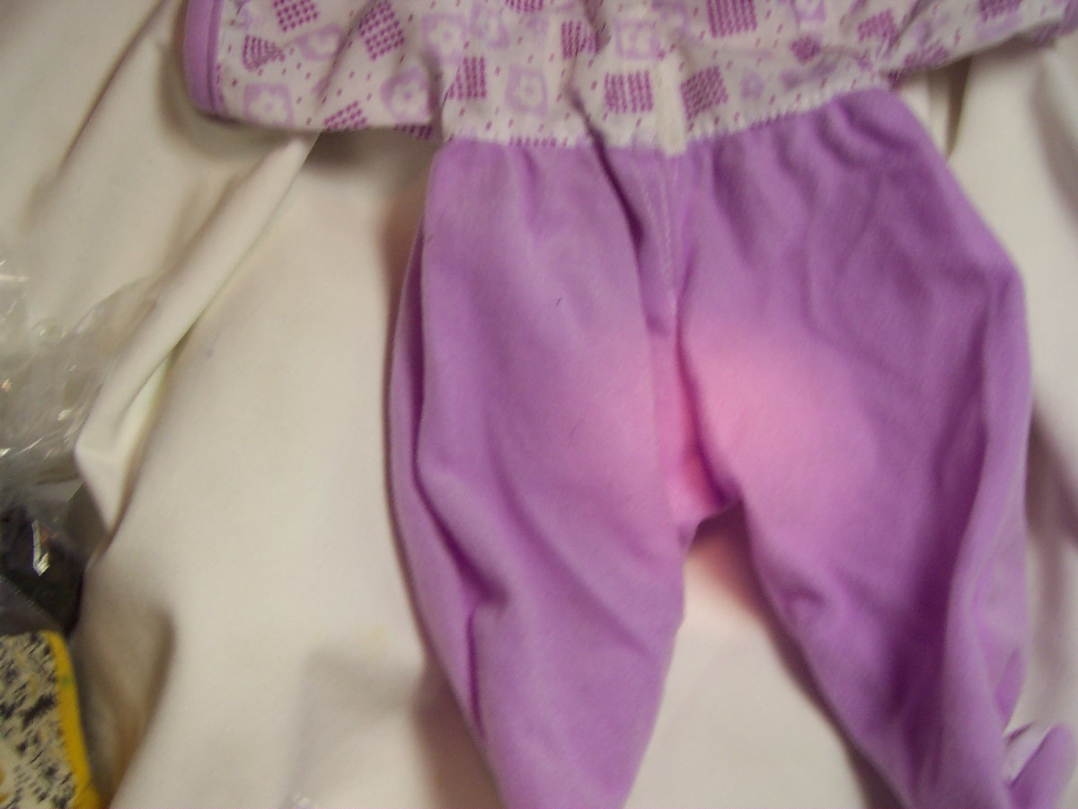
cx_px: 539
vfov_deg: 38.7
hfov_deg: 50.1
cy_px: 404
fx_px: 1152
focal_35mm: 37
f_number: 2.8
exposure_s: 1/60
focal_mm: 5.6
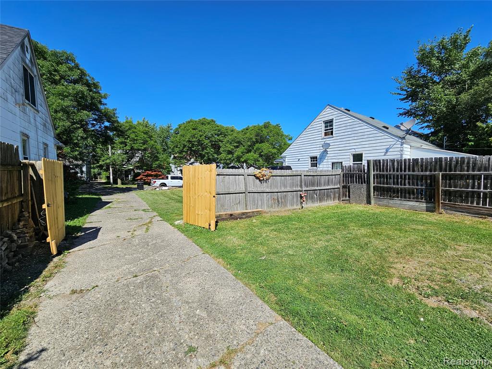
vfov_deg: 89.9
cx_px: 246
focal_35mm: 13
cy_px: 184
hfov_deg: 106.2
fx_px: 185
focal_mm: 2.2
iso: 50
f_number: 2.2
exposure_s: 1/2010
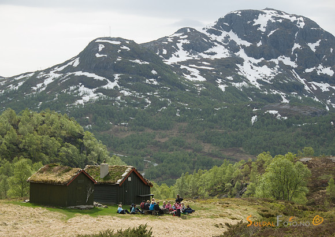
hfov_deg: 19.1
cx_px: 158
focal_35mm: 105
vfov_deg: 13.6
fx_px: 993
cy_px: 119
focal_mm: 65
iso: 100
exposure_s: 1/400
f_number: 5
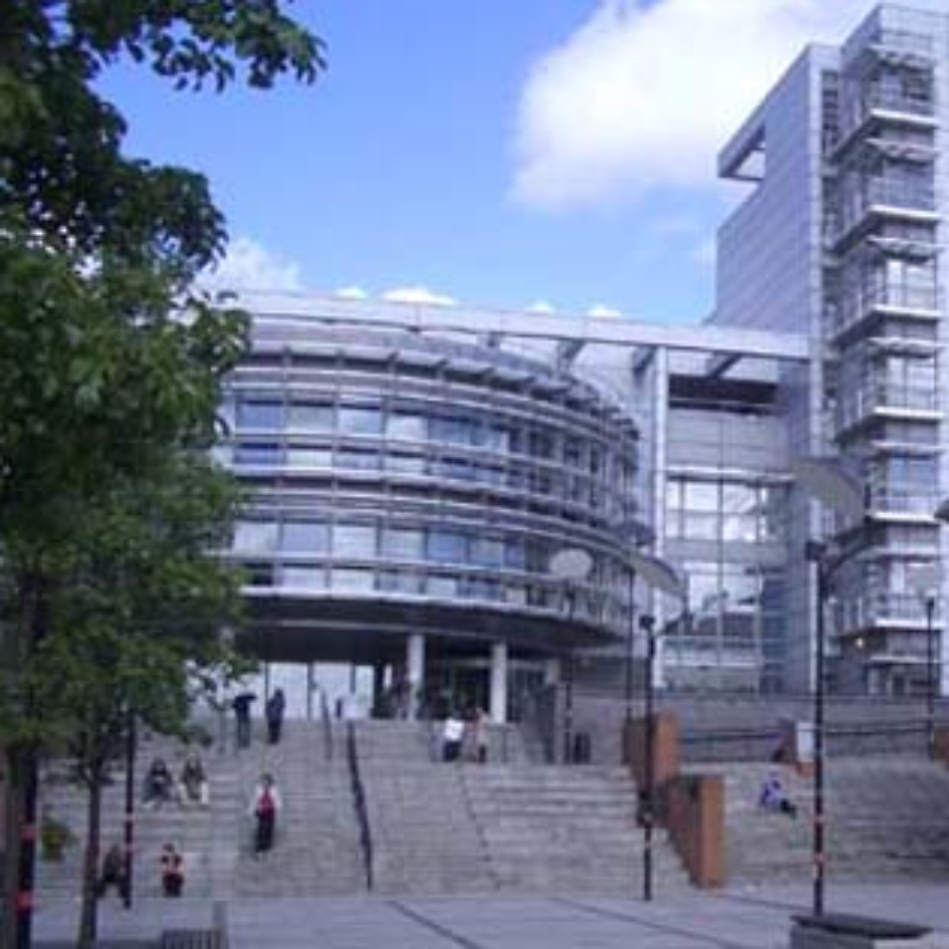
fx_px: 1675
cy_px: 535
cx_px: 798
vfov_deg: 31.6
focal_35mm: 54
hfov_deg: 30.6
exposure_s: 1/400
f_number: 4.3
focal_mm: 5.8
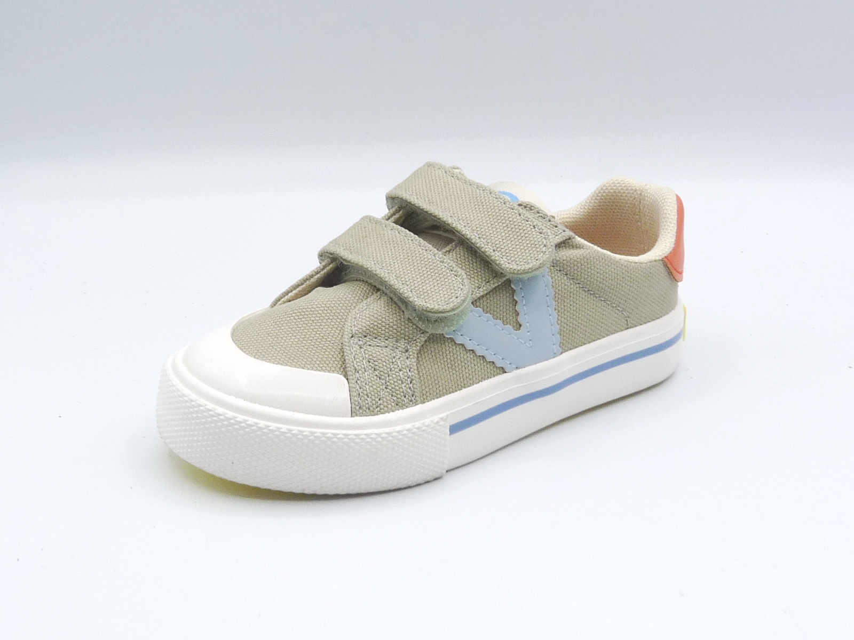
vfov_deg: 28.6
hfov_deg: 37.5
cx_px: 427
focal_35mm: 51
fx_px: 1258
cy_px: 320
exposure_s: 1/200
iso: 100
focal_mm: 5.1
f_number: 5.6
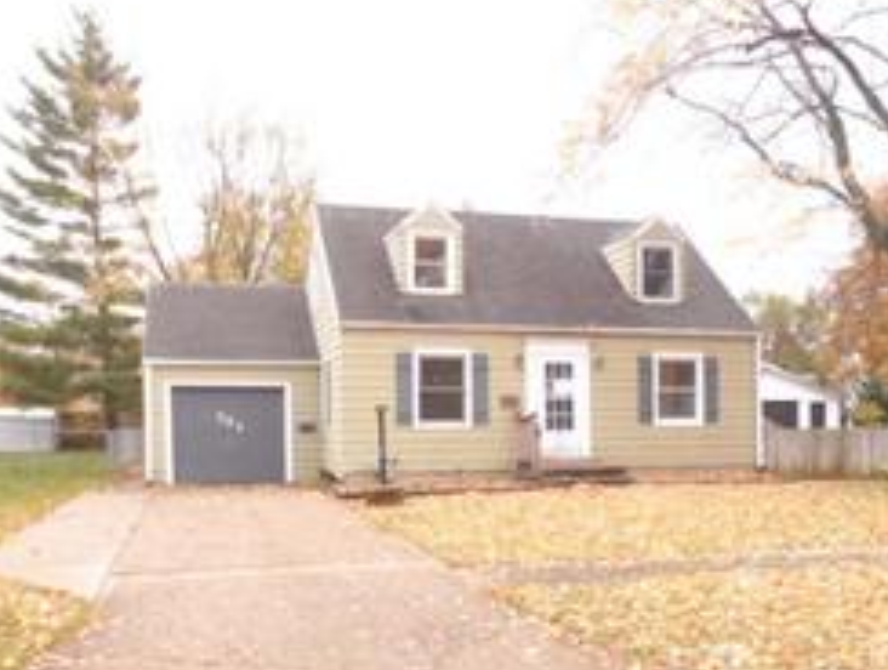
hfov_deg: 53.8
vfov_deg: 41.6
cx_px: 480
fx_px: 874
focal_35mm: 34
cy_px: 419
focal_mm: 4
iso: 100
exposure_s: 1/30
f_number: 3.2
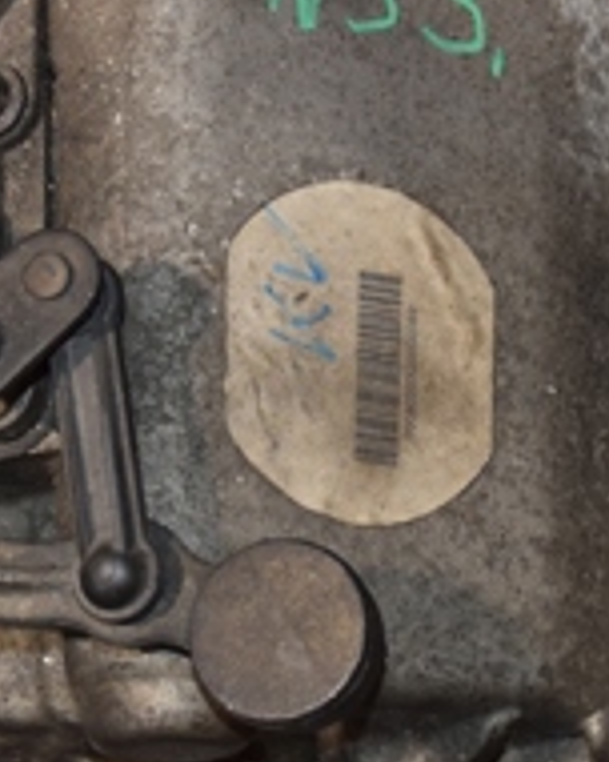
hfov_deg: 8.6
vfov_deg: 10.7
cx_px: 425
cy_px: 156
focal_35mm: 180
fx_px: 4055
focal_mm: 38
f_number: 5
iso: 800
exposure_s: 1/60
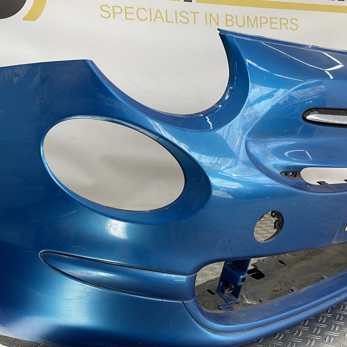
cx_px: 180
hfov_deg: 36.8
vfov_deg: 36.5
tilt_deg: -14.9
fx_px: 522
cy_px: 226
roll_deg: -2.7
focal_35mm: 46
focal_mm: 3
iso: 16
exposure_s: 1/149
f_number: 1.8
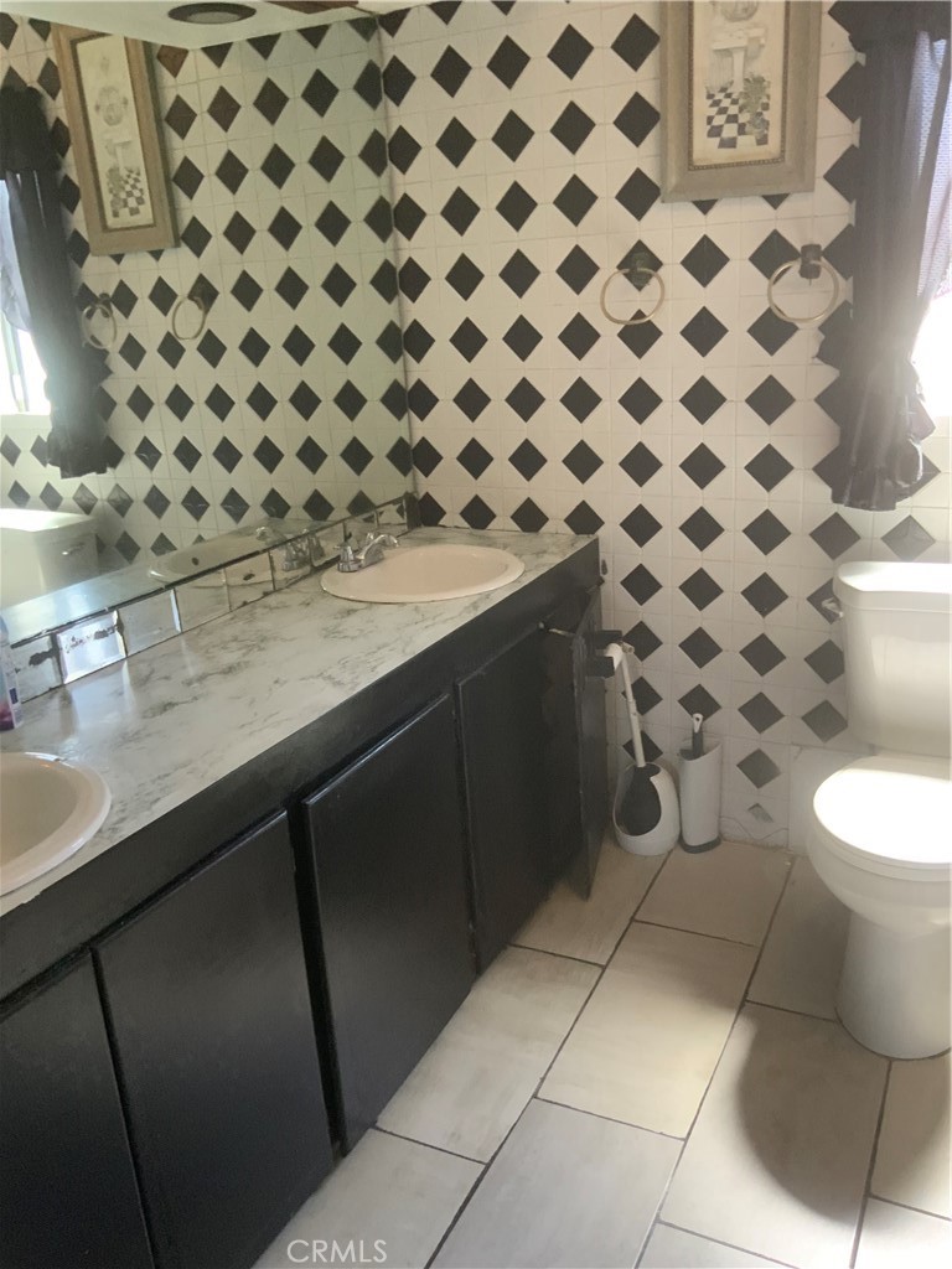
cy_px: 634
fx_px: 1063
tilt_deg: -16.2
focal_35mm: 29
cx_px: 476
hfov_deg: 48.2
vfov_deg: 61.7
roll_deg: +2.2
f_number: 1.8
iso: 160
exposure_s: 1/60
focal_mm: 3
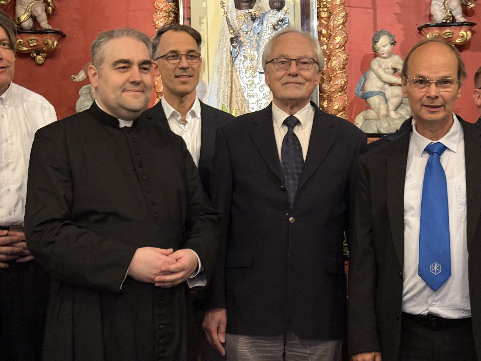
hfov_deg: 29.0
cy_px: 180
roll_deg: +1.6
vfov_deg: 21.9
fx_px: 931
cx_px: 244
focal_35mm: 67
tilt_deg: +0.1
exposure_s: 1/25
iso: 500
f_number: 1.78
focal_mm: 6.76
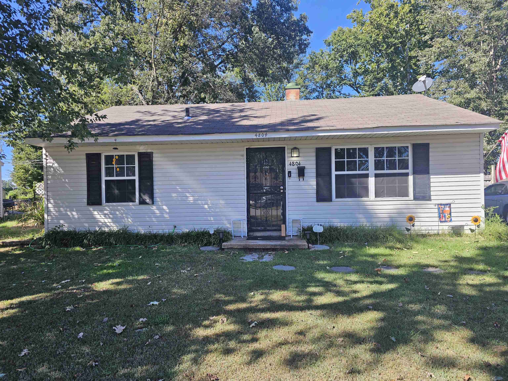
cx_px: 254
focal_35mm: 23
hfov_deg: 73.9
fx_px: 338
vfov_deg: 58.9
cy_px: 190
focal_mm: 6.3
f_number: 1.7
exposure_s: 1/229
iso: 10
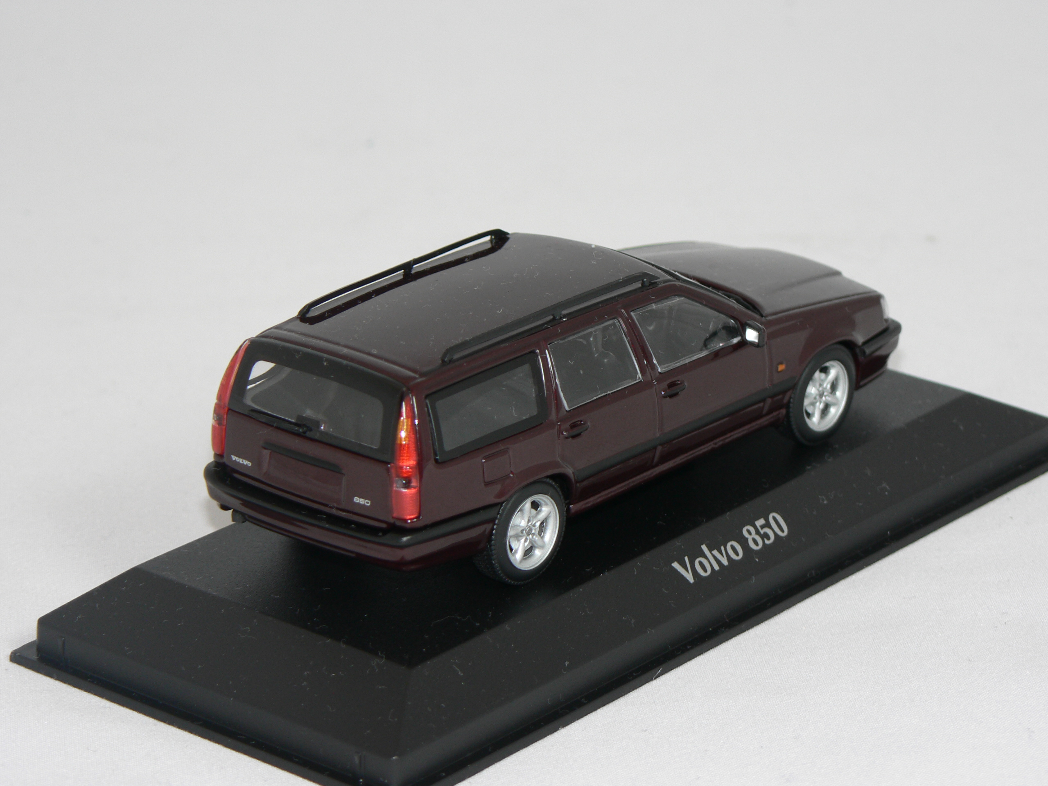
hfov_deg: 13.7
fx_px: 4360
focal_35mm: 144
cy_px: 393
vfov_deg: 10.3
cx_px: 524
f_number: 3.3
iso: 80
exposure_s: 1/60
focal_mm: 24.1
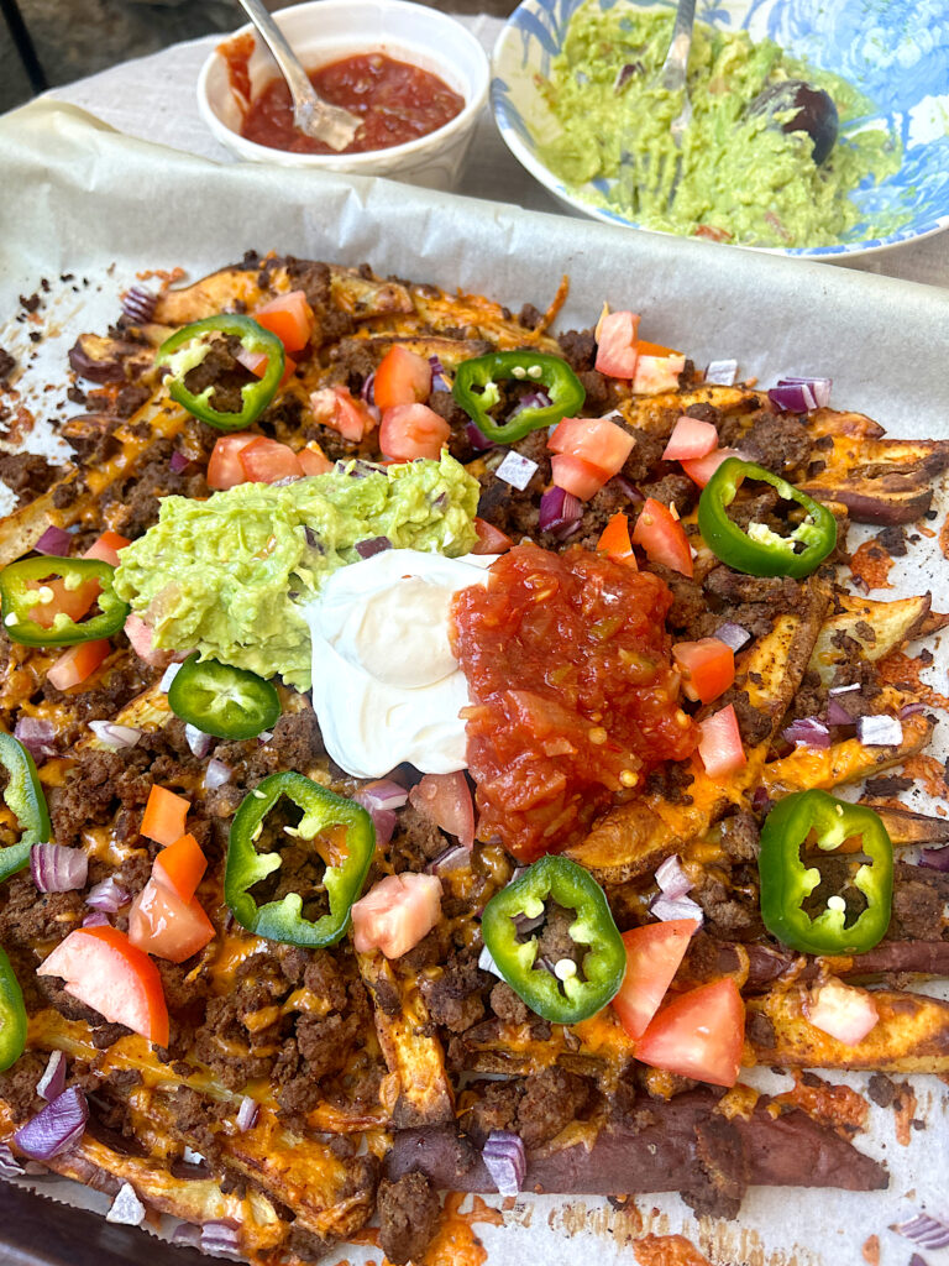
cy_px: 633
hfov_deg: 53.1
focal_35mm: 26
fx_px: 950
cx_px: 474
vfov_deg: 67.3
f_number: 1.5
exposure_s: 1/120
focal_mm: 5.7
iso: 125
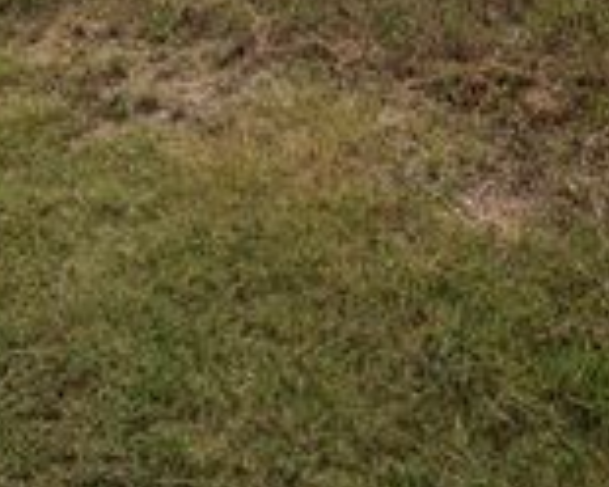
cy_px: -194
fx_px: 793
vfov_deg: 26.9
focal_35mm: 44
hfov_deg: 42.0
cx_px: 295
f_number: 2.2
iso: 20
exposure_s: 1/1534
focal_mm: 2.22
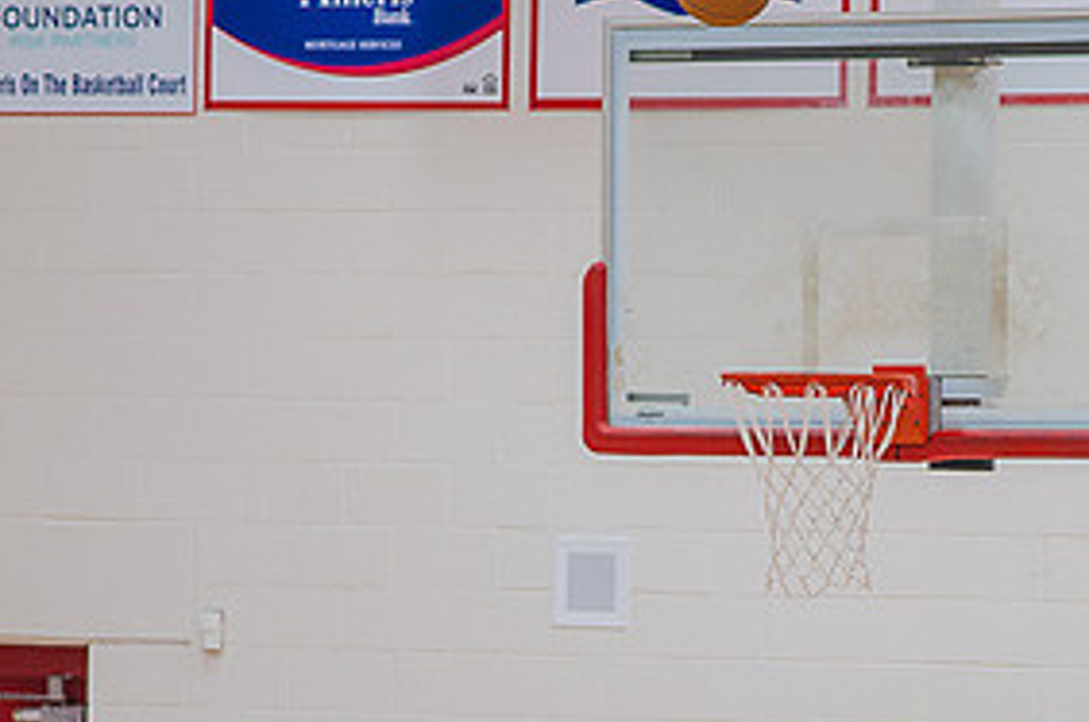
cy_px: 653
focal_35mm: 309
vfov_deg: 4.4
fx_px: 9331
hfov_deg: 6.7
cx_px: 803
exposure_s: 1/250
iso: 1000
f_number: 5
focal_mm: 150
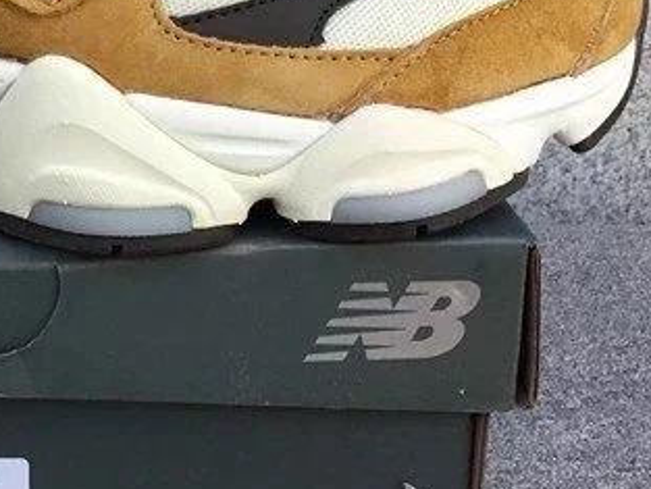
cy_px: 138
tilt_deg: -19.5
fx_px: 1674
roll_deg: +1.5
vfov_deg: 16.5
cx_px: -10
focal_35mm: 89
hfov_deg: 21.2
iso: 25
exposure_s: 1/210
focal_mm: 3.3
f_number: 2.4
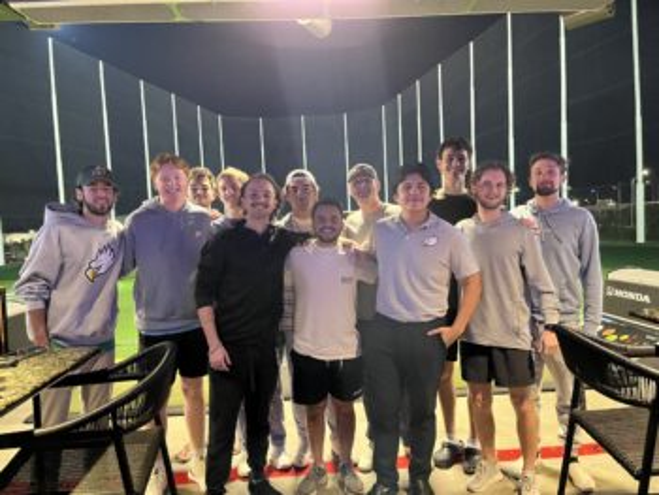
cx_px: 330
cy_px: 248
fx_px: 495
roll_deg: +2.5
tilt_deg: -4.5
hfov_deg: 67.3
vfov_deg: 53.1
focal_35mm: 26
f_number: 1.6
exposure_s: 1/30
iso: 800
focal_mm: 5.1
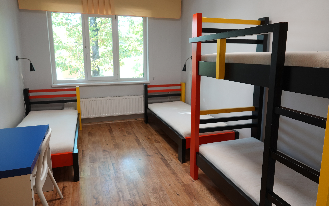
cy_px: 96
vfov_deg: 49.2
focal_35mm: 25
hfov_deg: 72.5
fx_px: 224
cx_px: 166
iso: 125
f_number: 2.5
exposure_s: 1/30
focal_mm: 9.12
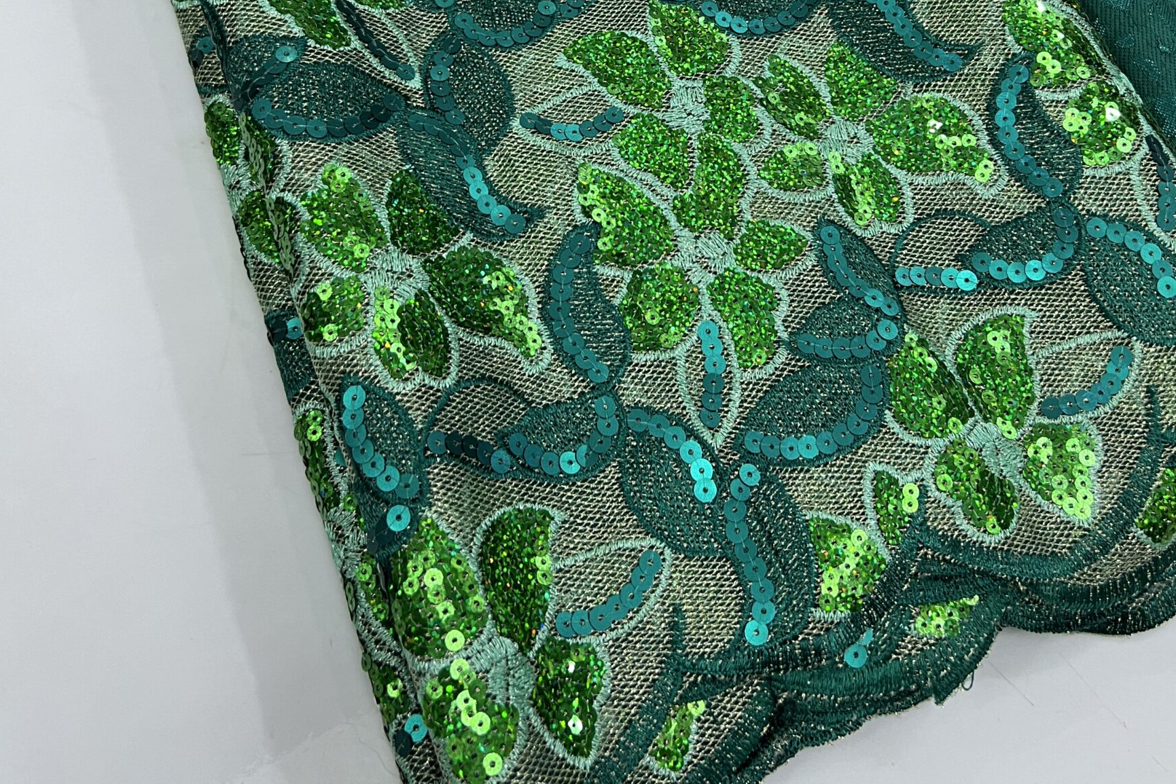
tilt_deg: -56.7
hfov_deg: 48.4
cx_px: 649
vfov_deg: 31.3
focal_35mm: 40
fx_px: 1307
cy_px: 31
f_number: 1.5
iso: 125
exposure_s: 1/50
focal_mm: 5.7
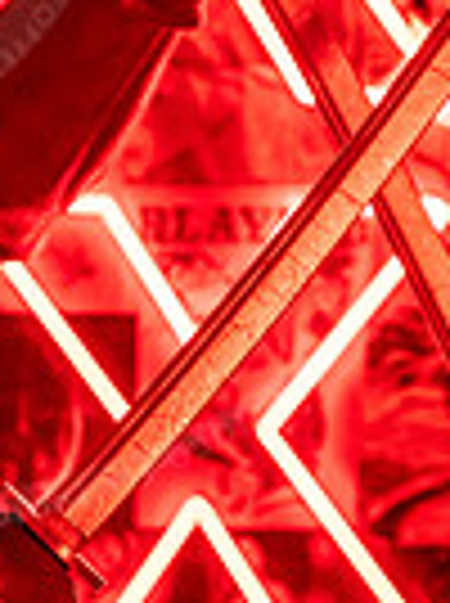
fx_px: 2817
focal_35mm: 162
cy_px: -45
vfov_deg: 12.0
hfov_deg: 8.9
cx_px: -184
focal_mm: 50
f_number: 1.8
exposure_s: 1/250
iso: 1000
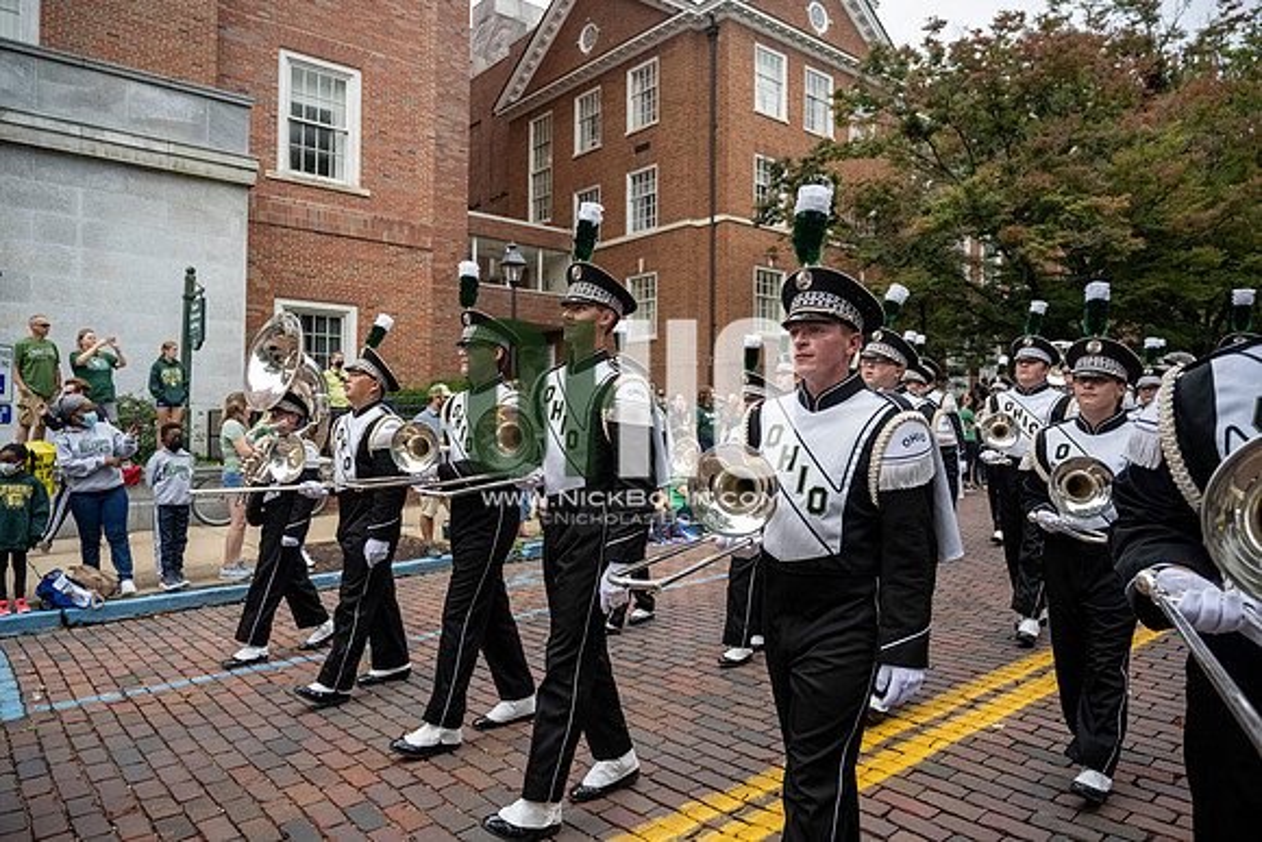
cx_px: 631
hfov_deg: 73.7
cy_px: 421
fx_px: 841
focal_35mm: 24
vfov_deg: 53.2
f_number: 4
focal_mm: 24
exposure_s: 1/1600
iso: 1000
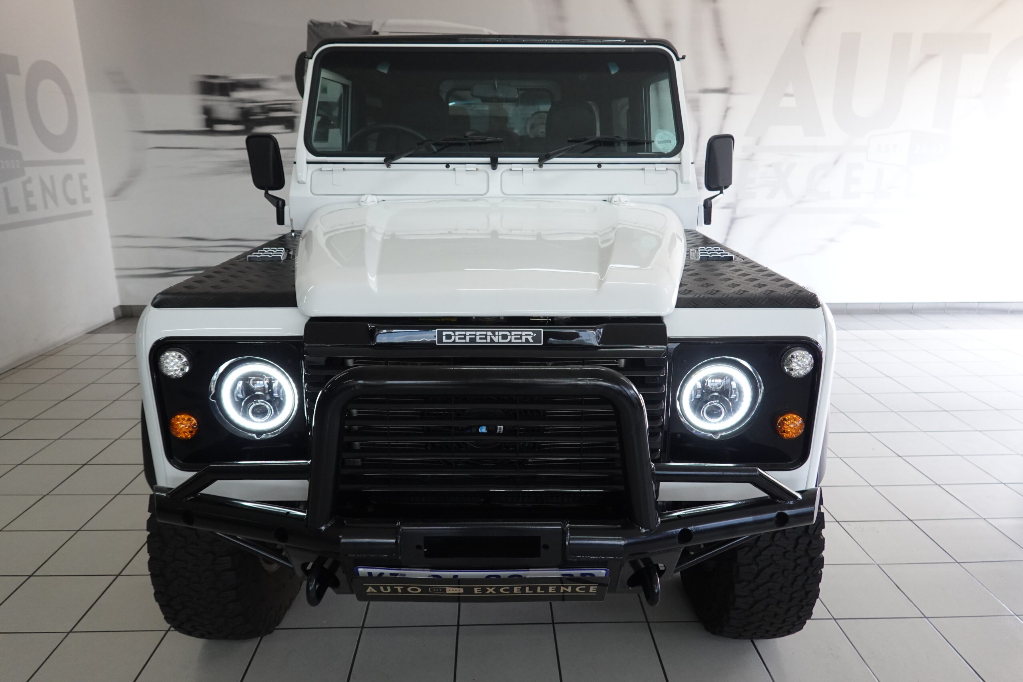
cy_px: 341
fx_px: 710
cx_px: 512
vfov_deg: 51.3
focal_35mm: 25
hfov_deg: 71.5
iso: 640
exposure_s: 1/200
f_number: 3.2
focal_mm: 9.23
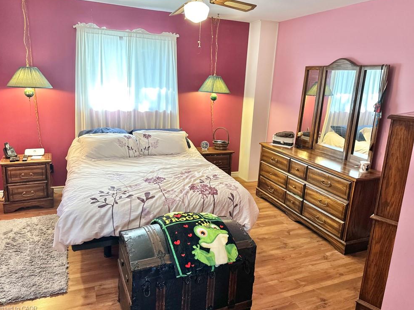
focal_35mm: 25
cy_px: 151
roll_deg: -2.7
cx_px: 205
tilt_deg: -11.6
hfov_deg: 69.4
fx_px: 299
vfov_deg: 54.9
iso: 160
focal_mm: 6.86
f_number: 1.78
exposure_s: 1/60
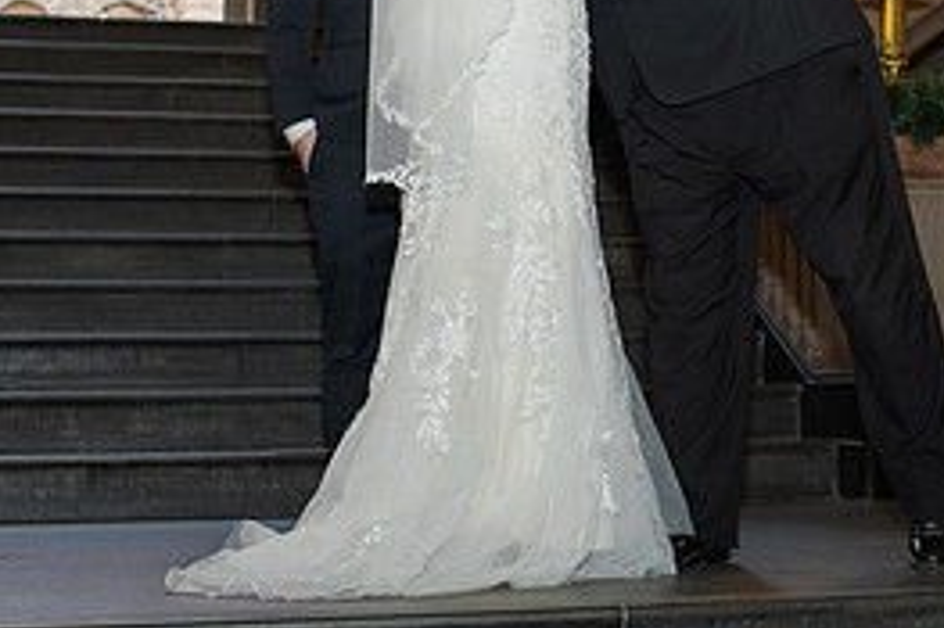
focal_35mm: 93
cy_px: 137
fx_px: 2437
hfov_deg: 21.8
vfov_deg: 14.6
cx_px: 671
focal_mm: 35
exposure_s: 1/200
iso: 1000
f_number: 3.5
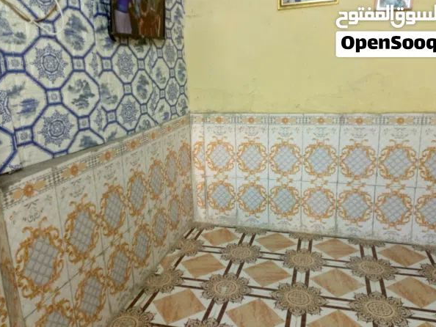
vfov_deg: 49.8
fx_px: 353
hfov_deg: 63.4
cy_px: 163
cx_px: 225
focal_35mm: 28
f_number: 1.85
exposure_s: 1/33.3
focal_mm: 3.64
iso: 380
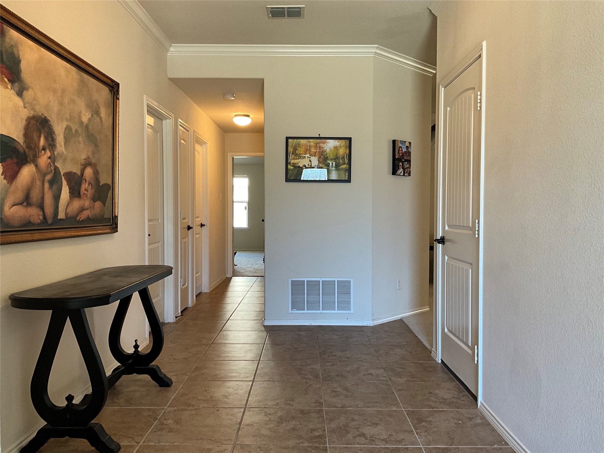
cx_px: 302
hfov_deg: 61.7
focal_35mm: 29
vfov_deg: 48.2
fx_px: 506
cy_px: 226
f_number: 1.8
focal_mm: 3
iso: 125
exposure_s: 1/60
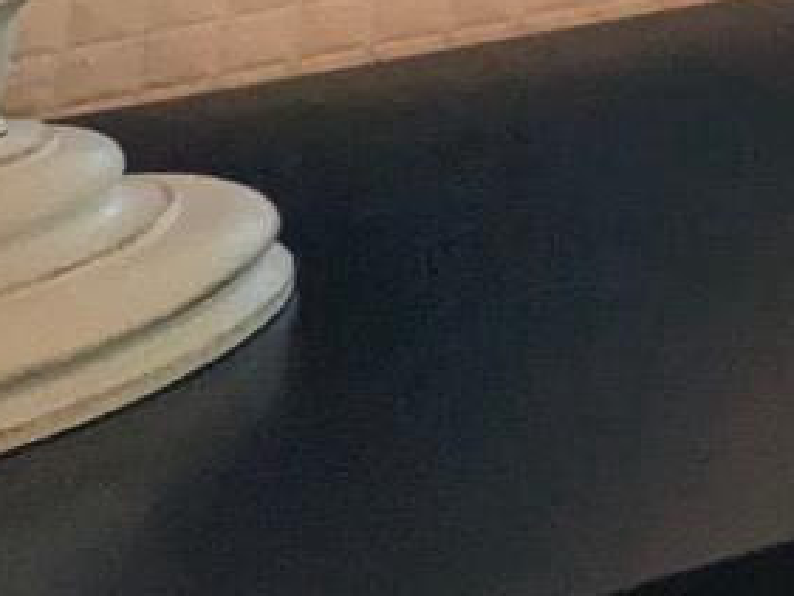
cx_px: 2472
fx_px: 2341
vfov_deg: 12.4
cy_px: -692
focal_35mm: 102
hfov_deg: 10.9
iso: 72
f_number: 2.2
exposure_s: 1/120
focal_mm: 1.85
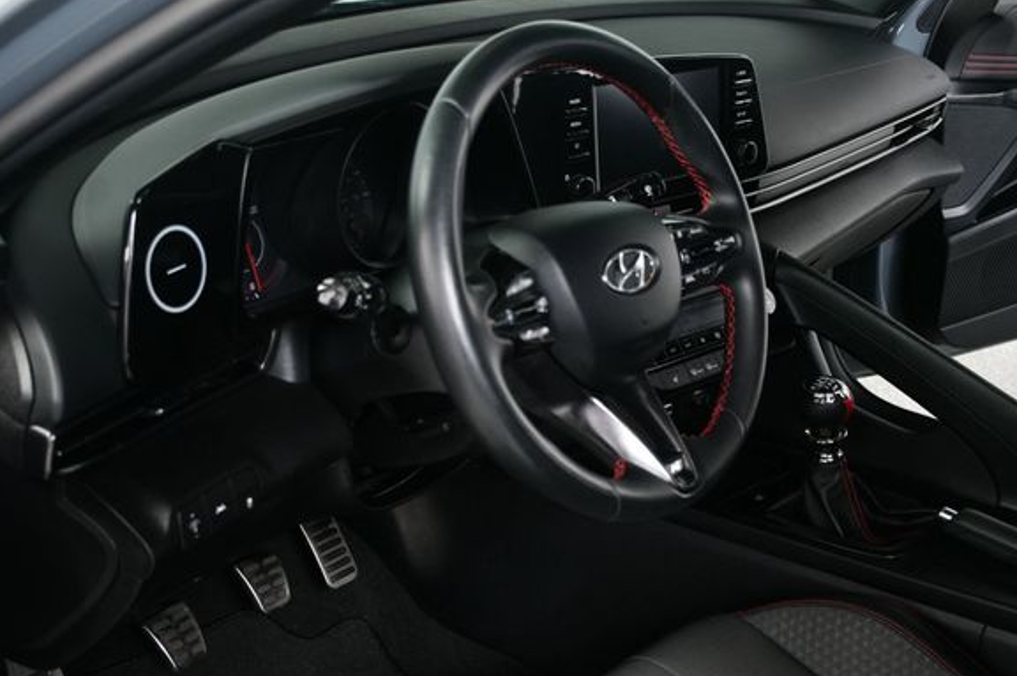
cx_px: 494
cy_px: 365
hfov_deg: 39.6
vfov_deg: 26.9
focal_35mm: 50
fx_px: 1411
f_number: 4
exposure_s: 1/160
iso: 100
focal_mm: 30
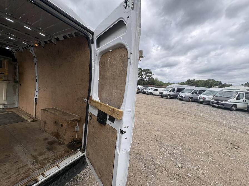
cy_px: 93
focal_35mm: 14
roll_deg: -3.1
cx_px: 124
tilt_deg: +4.4
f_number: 2.2
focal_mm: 2.22
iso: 40
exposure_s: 1/763
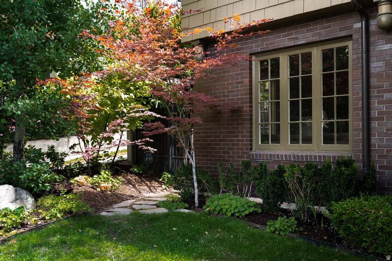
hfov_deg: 50.7
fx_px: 414
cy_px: 130
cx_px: 196
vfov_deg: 35.1
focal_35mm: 38
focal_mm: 38
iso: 100
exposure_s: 1/80
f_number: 5
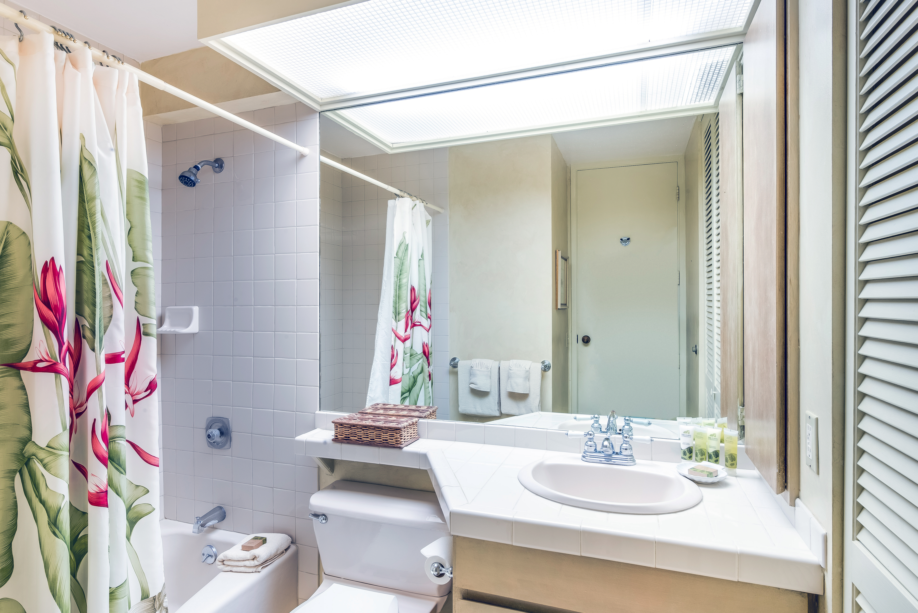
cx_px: 459
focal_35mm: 18
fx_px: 459
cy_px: 306
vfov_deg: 67.4
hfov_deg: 90.0
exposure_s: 1
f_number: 16
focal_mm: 18
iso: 100
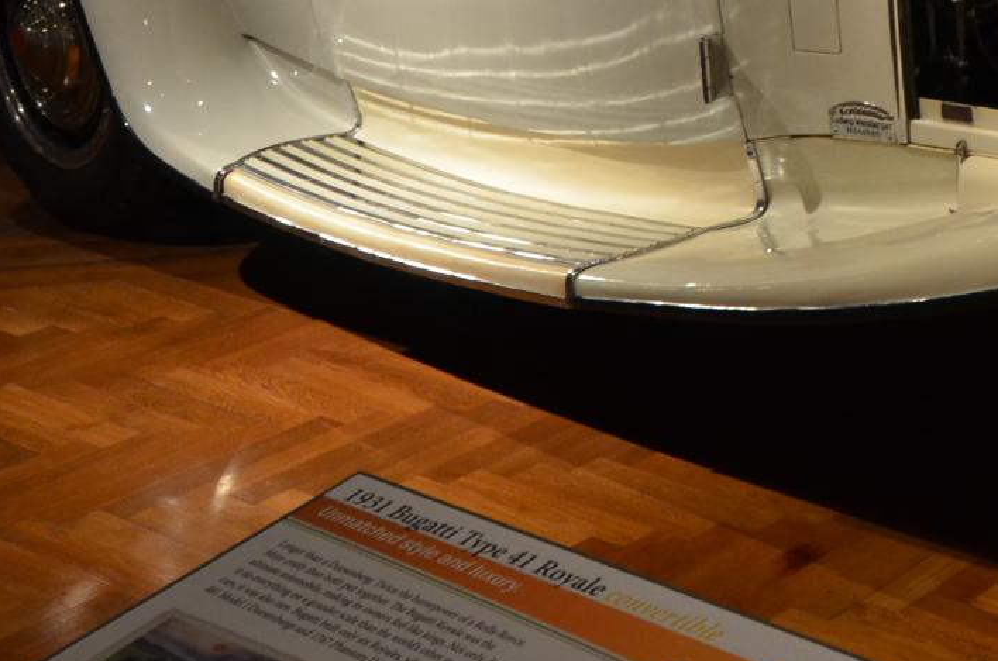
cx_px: 1145
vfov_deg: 15.9
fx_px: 2281
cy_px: -127
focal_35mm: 82
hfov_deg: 23.0
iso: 1000
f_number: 4.5
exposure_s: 1/80
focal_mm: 19
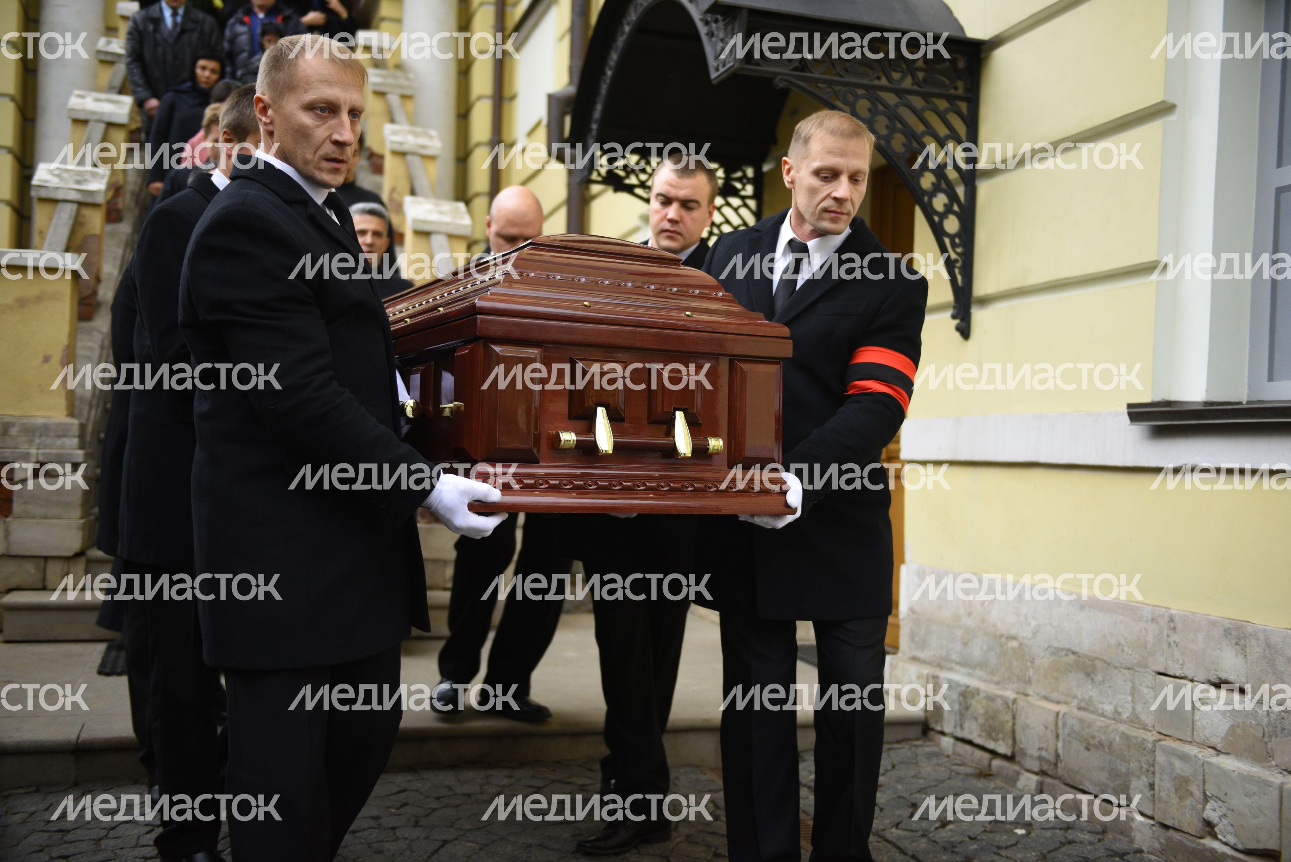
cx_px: 646
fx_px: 1363
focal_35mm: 38
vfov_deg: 35.1
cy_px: 431
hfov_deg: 50.7
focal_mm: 38
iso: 1000
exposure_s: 1/800
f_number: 2.8
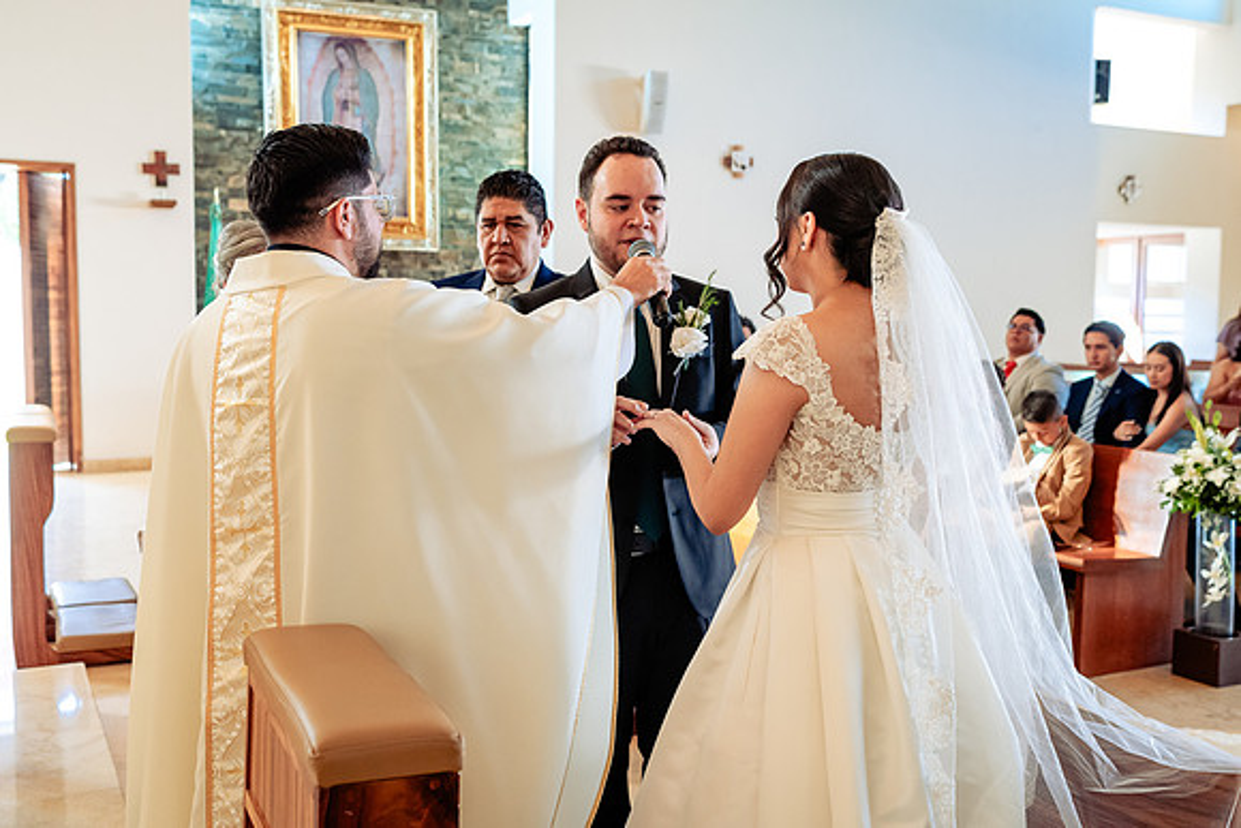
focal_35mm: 37
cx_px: 591
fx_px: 1266
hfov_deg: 52.2
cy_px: 394
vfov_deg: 36.2
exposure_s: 1/125
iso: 2000
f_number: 4.5
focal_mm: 35
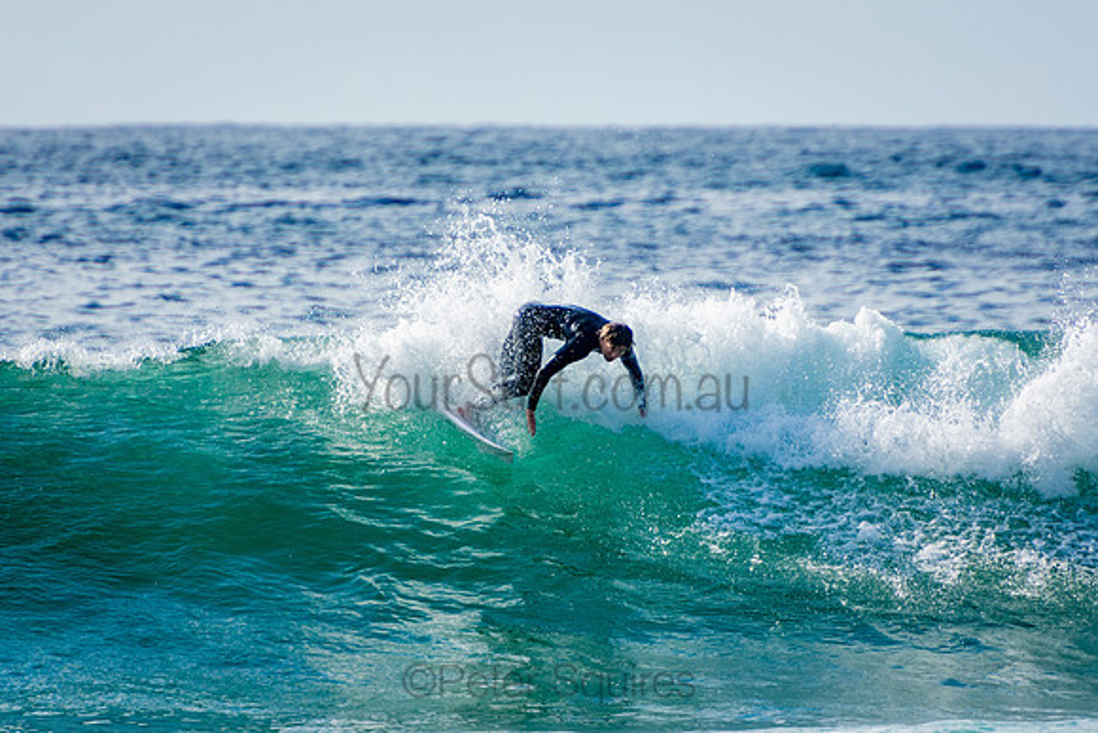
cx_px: 563
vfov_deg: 2.1
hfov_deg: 3.2
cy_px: 358
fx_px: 19820
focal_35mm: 650
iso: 280
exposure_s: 1/2000
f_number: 5.6
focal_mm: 400
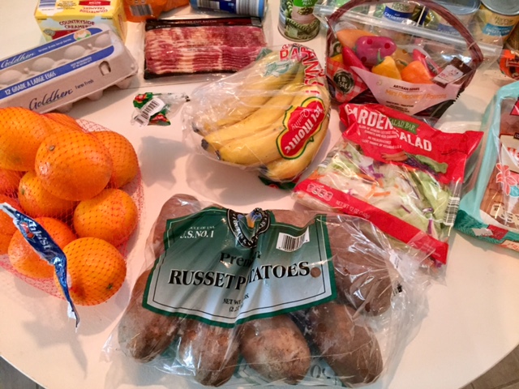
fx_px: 435
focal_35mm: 29
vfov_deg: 48.2
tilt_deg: -62.3
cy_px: 194
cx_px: 260
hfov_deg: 61.7
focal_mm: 4.15
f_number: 2.2
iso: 250
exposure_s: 1/15
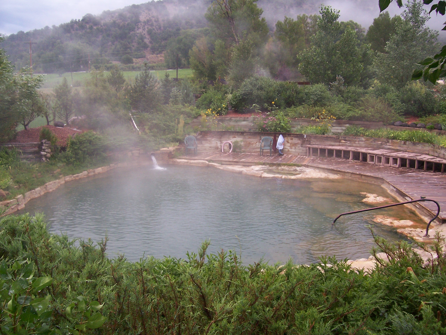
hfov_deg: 54.0
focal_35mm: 34
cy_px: 168
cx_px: 223
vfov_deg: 41.8
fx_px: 438
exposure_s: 1/60
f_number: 2.7
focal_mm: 5.6
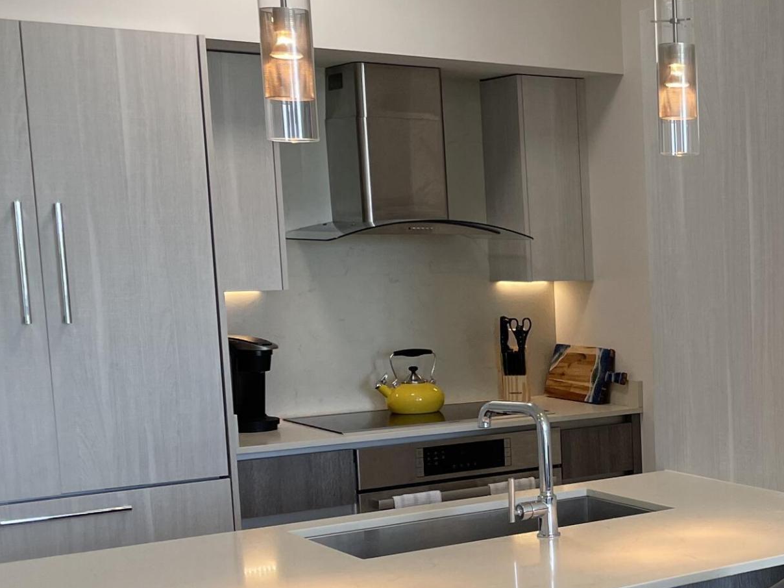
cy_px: 447
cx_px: 829
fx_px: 1404
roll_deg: +1.1
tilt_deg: -8.6
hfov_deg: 28.7
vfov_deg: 23.4
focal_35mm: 62
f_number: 1.6
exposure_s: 1/120
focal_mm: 4.2
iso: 64
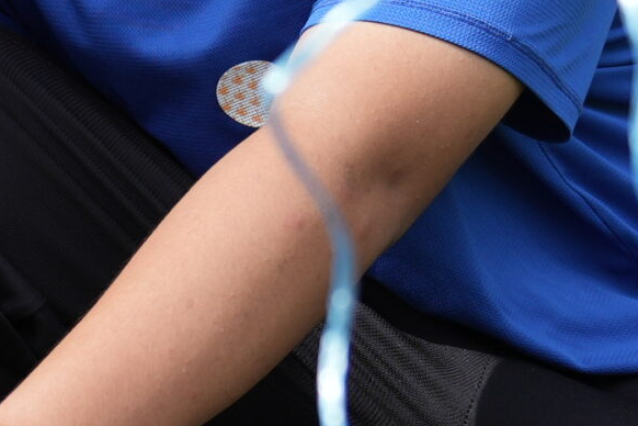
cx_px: -75
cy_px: 91
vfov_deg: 2.6
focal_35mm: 519
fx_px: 9197
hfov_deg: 4.0
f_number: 2.8
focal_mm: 79
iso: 100
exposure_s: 1/1000
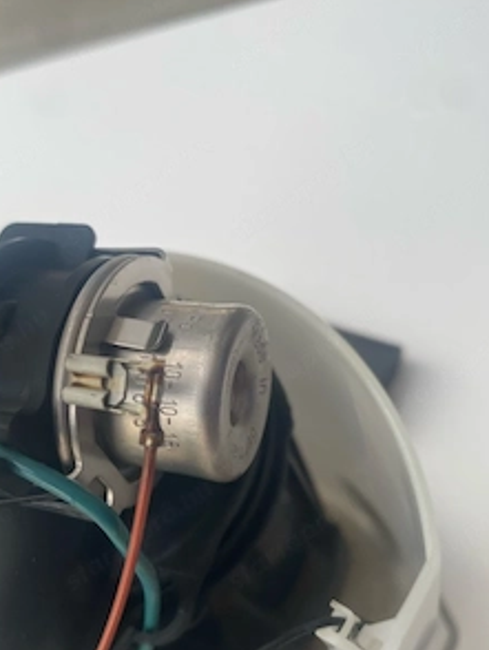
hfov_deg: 41.6
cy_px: 389
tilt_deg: -57.7
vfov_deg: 53.6
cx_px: 193
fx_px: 639
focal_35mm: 34
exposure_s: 1/264
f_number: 1.8
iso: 32
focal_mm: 4.25
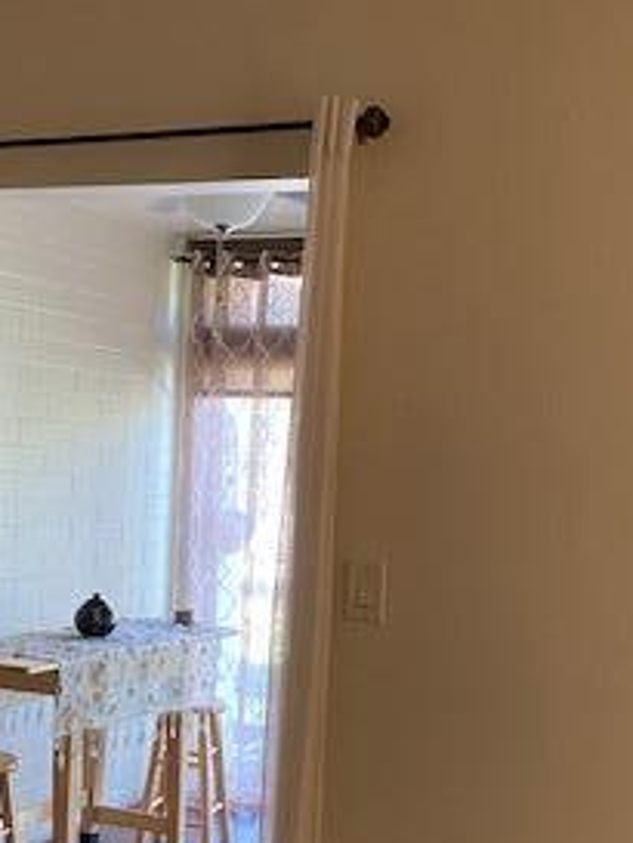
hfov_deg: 23.9
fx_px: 1486
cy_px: 590
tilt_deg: -4.1
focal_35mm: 61
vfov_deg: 31.3
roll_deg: -1.7
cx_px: 219
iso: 250
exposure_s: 1/60
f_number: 1.8
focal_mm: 4.25
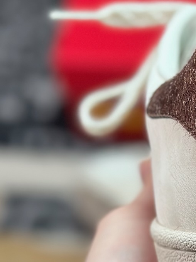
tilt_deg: -55.0
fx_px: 1095
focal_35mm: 145
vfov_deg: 13.6
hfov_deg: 10.0
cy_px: 167
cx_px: 253
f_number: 1.78
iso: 80
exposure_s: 1/612
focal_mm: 6.86
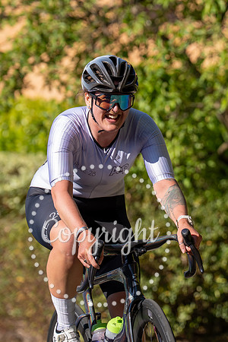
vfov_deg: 6.3
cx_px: 136
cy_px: 123
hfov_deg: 4.2
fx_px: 3109
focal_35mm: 327
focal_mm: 170
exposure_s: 1/1000
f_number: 3.5
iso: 100
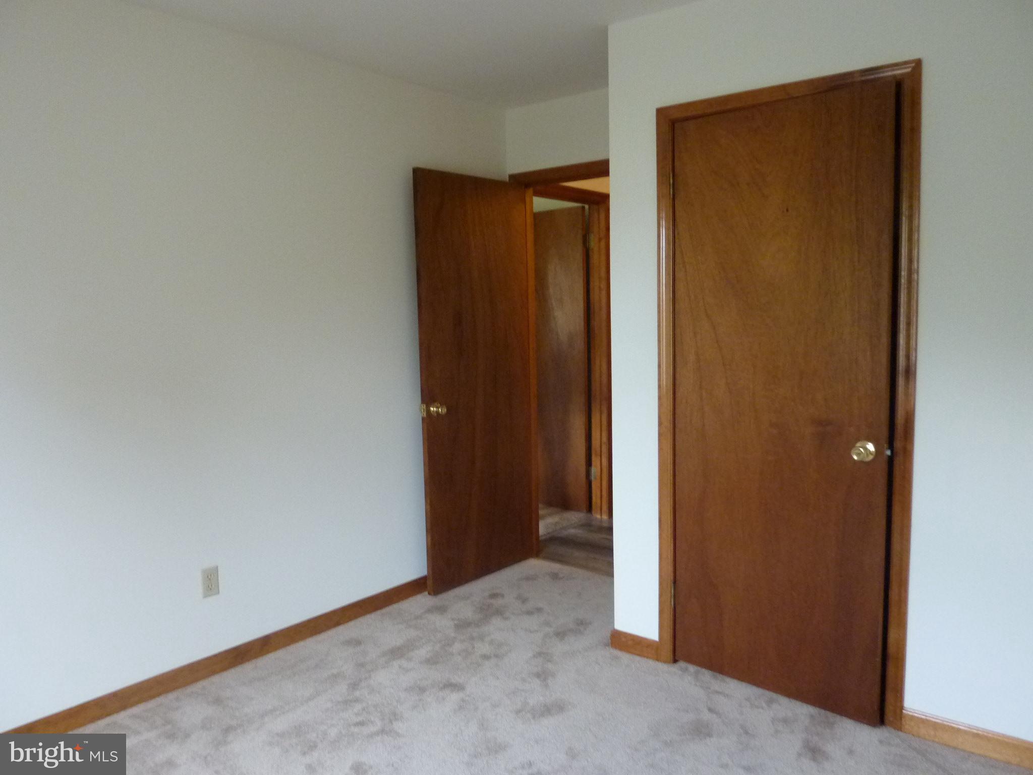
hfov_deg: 69.4
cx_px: 516
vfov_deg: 54.9
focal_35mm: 25
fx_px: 746
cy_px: 388
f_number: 3.3
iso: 400
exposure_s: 1/15
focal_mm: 4.1
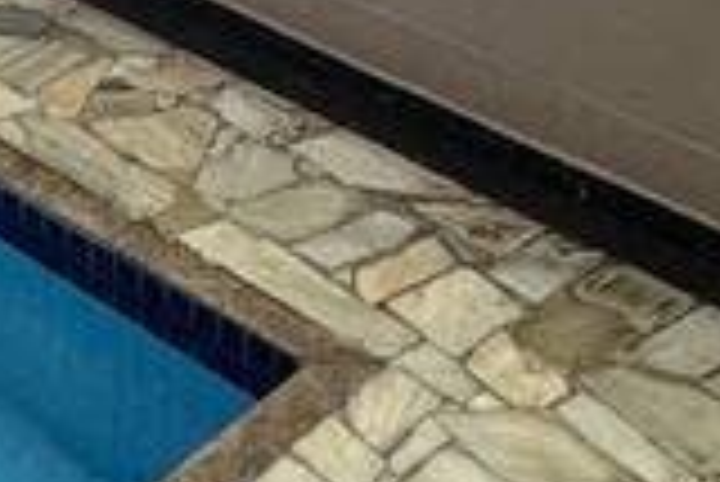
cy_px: -874
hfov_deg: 19.5
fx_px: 1962
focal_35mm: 98
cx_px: -153
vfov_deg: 10.6
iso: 250
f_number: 2.2
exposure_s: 1/120
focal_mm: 2.22
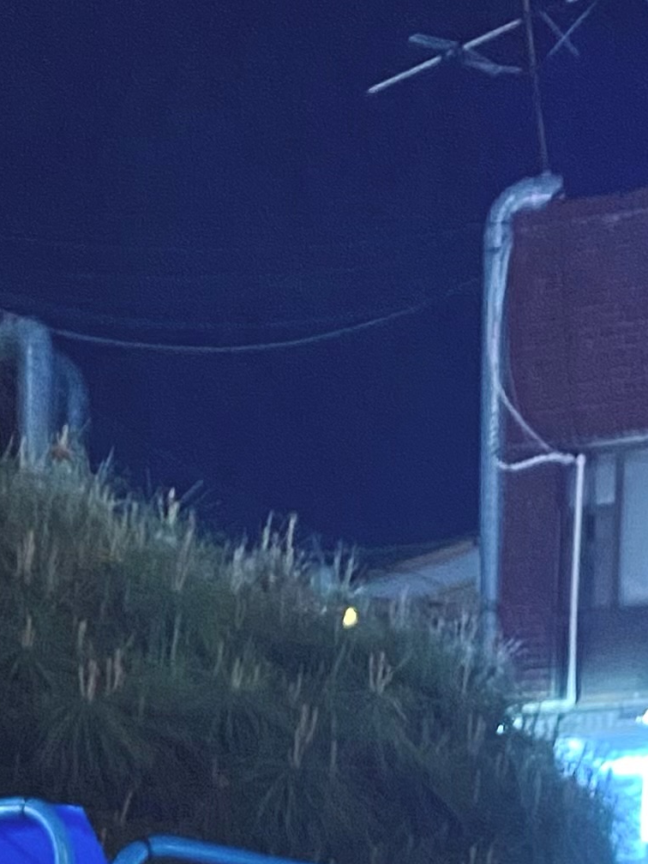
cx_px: 375
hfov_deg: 14.2
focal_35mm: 104
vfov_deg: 15.9
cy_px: 1591
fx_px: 2596
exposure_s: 1/60
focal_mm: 4.25
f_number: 1.8
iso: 500
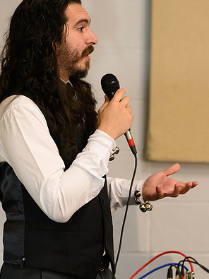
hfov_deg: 10.0
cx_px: 104
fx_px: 1192
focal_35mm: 148
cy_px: 131
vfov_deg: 13.3
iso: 5000
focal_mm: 135
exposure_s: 1/200
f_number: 3.2
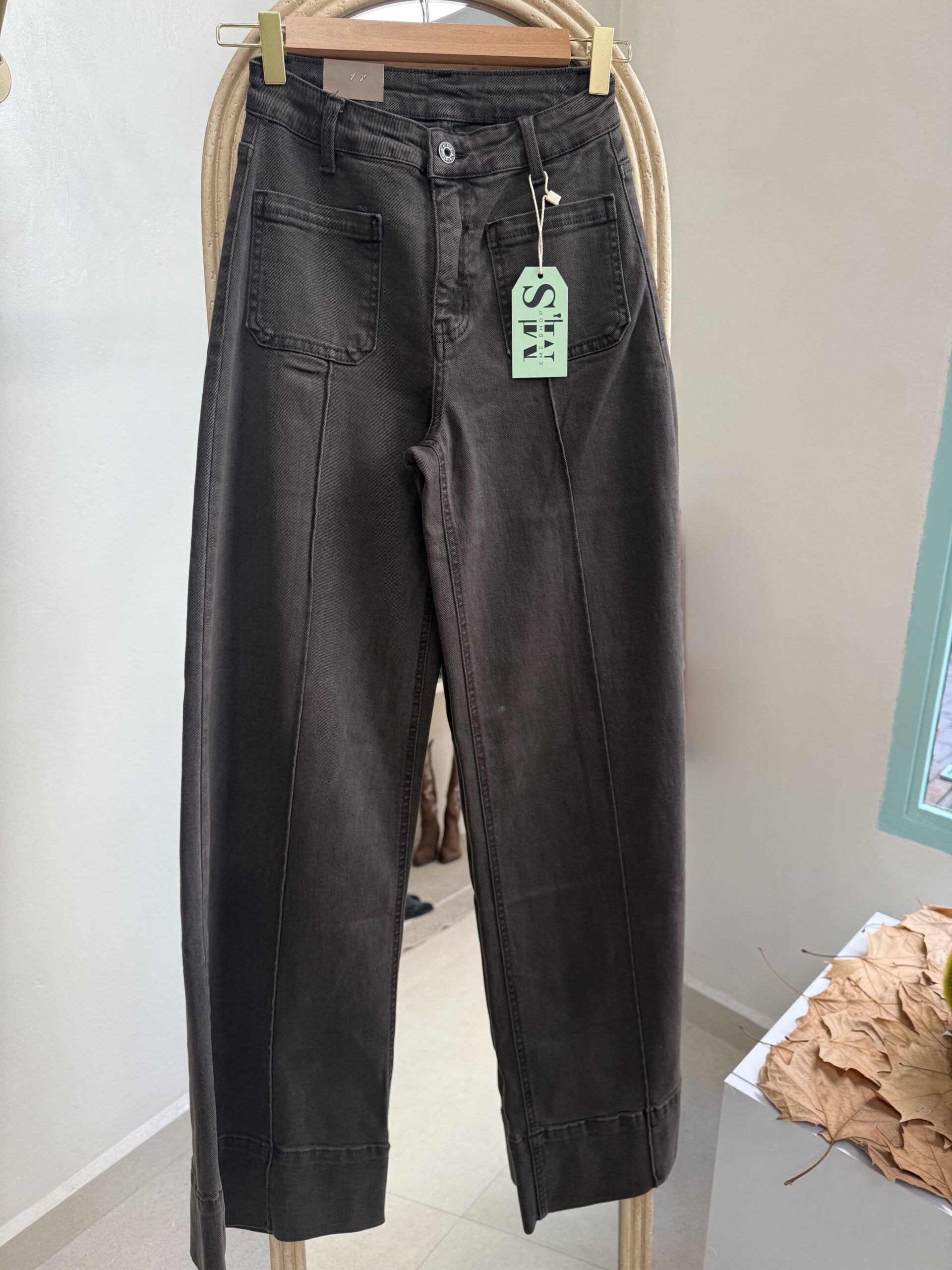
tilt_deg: -17.4
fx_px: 880
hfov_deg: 56.8
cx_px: 476
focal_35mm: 24
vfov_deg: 71.6
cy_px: 635
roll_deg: +0.0
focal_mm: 6.76
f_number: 1.78
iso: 80
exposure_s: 1/100
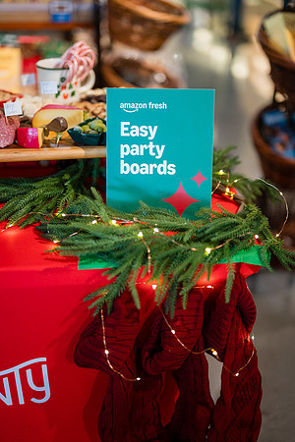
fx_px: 615
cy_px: 221
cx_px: 148
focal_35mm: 50
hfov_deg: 27.0
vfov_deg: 39.6
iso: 800
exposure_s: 1/640
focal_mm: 50
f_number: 1.2
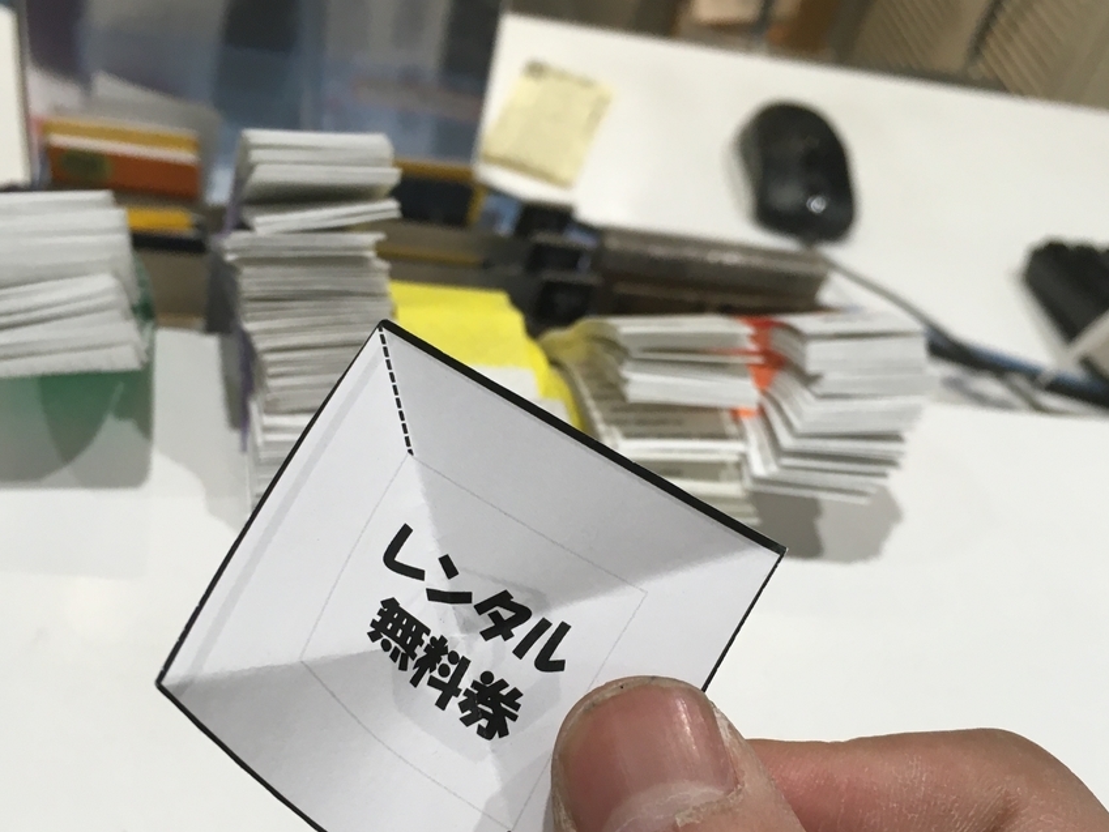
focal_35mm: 41
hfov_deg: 45.8
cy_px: 554
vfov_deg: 34.8
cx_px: 575
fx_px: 1314
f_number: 2.2
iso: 32
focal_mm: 4.15
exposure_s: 1/30
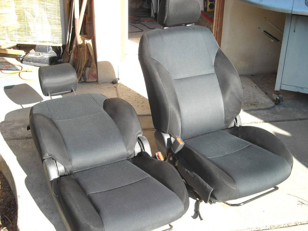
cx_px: 154
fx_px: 436
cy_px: 116
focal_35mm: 49
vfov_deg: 29.7
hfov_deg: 38.9
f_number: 3.2
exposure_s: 1/154
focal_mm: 7.9
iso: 64
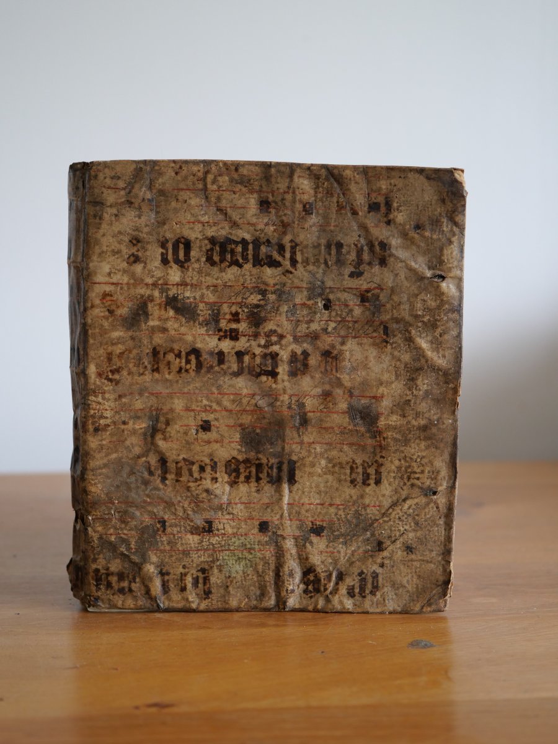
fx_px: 1290
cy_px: 372
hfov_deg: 24.4
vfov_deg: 32.2
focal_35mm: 60
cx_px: 279
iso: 640
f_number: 2.8
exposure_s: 1/60
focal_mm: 30
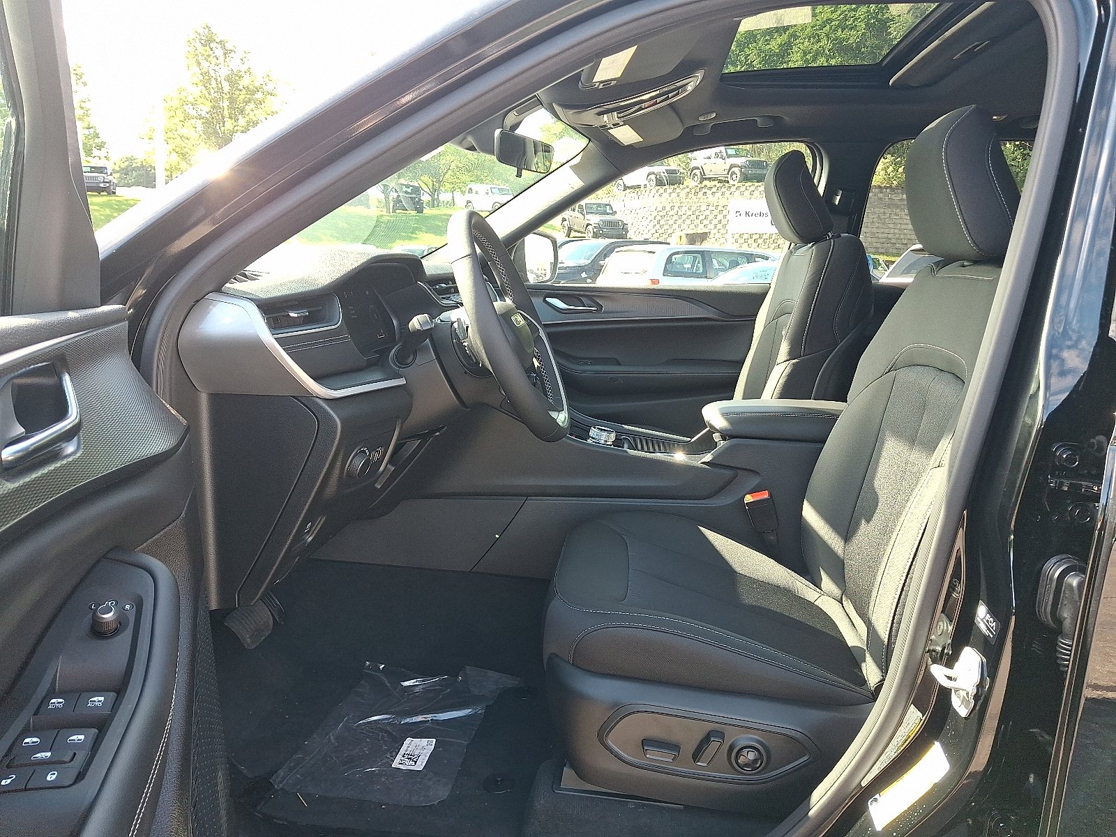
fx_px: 806
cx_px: 558
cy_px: 418
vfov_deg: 54.9
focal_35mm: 25
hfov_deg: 69.4
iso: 34
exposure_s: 1/120
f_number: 1.8
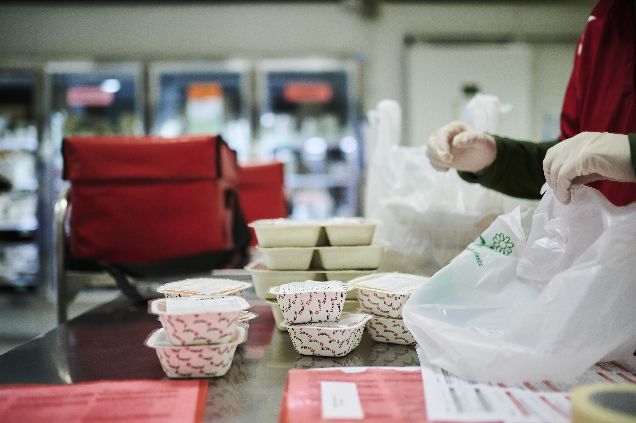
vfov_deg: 37.8
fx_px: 618
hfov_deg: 54.5
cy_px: 212
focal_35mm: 35
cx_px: 318
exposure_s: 1/1000
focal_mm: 35
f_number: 1.4
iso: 800
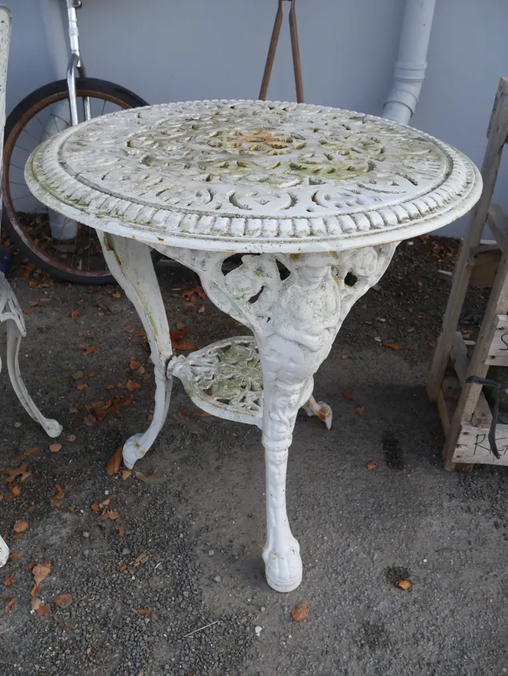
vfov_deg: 59.9
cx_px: 254
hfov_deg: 46.8
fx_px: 587
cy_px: 338
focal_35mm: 30
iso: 200
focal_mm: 15
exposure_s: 1/200
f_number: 5.6
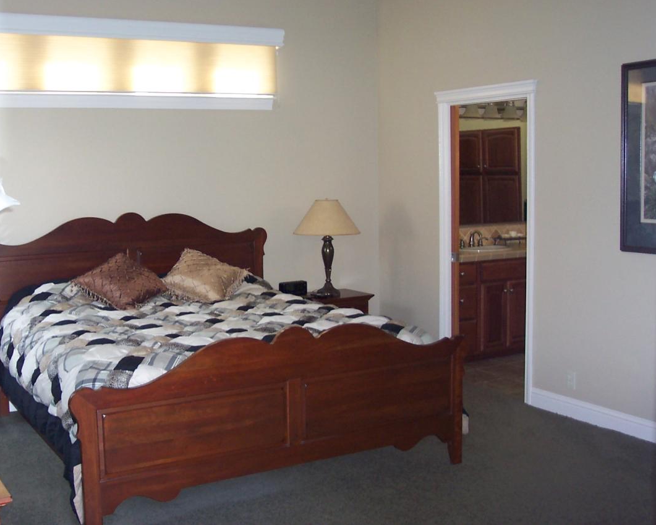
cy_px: 262
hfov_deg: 42.8
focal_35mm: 43
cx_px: 275
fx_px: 835
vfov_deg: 34.9
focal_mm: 8
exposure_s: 1/30
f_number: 2.8
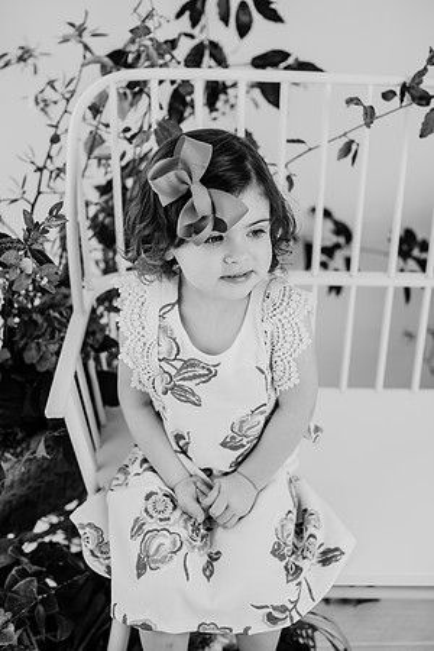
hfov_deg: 27.0
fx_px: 904
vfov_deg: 39.6
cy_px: 326
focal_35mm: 50
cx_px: 217
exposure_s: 1/160
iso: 125
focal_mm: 50
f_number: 2.8
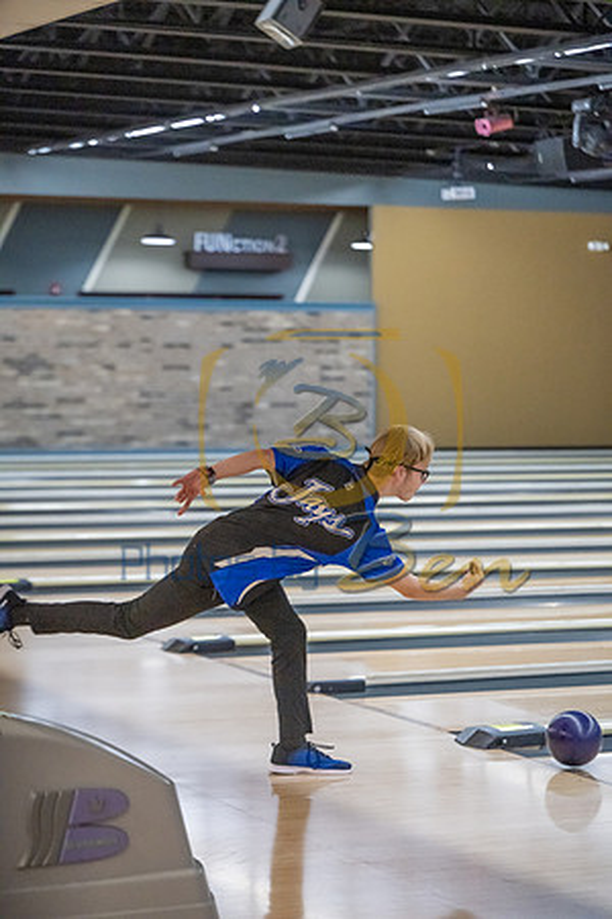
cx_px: 306
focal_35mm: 102
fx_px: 2601
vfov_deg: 20.0
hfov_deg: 13.4
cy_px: 460
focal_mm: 102
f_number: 2.8
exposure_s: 1/800
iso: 4000
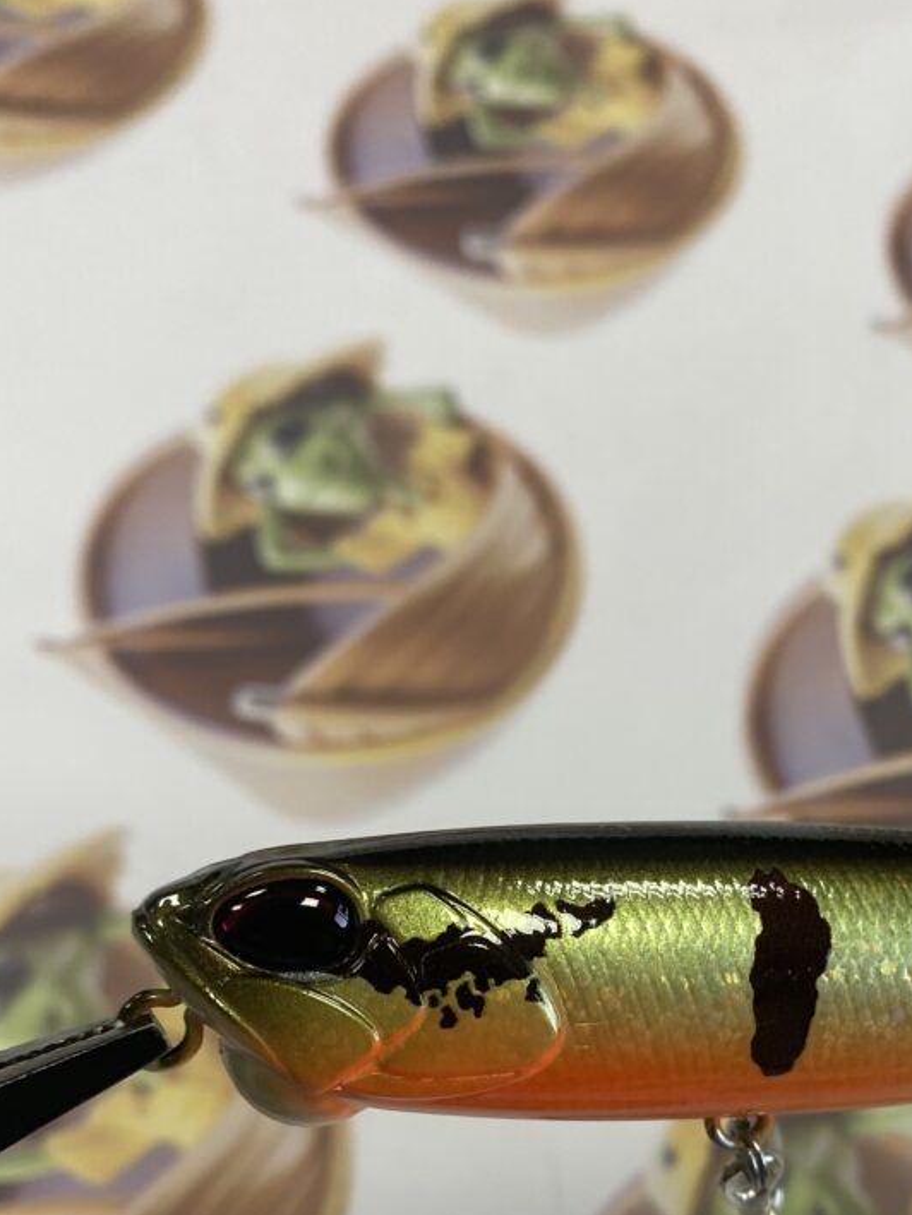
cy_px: 997
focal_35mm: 47
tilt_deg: -61.6
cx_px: 713
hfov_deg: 30.2
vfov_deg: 38.7
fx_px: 1651
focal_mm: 4.25
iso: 64
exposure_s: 1/60
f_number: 1.8
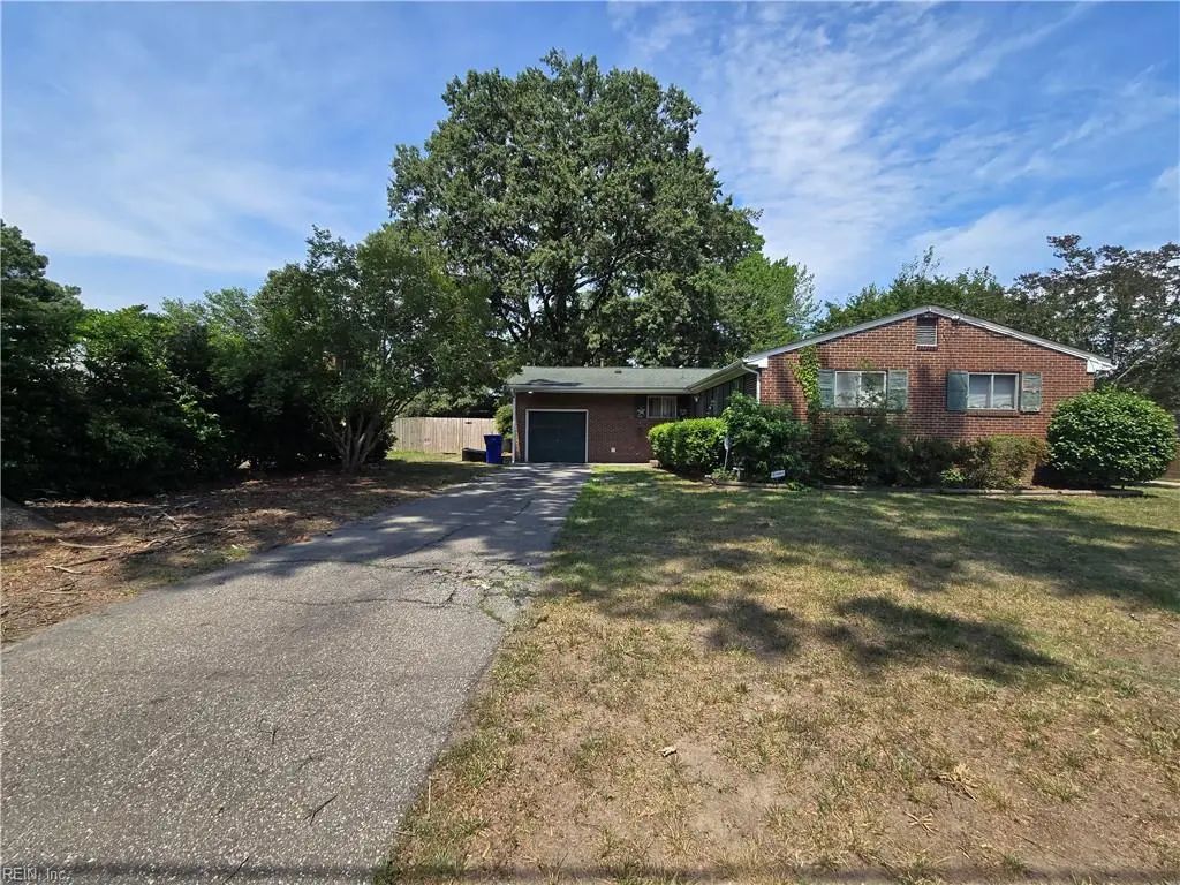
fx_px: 443
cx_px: 590
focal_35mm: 13
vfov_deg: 89.9
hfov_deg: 106.2
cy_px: 442
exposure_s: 1/1775
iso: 50
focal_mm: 2.2
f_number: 2.2
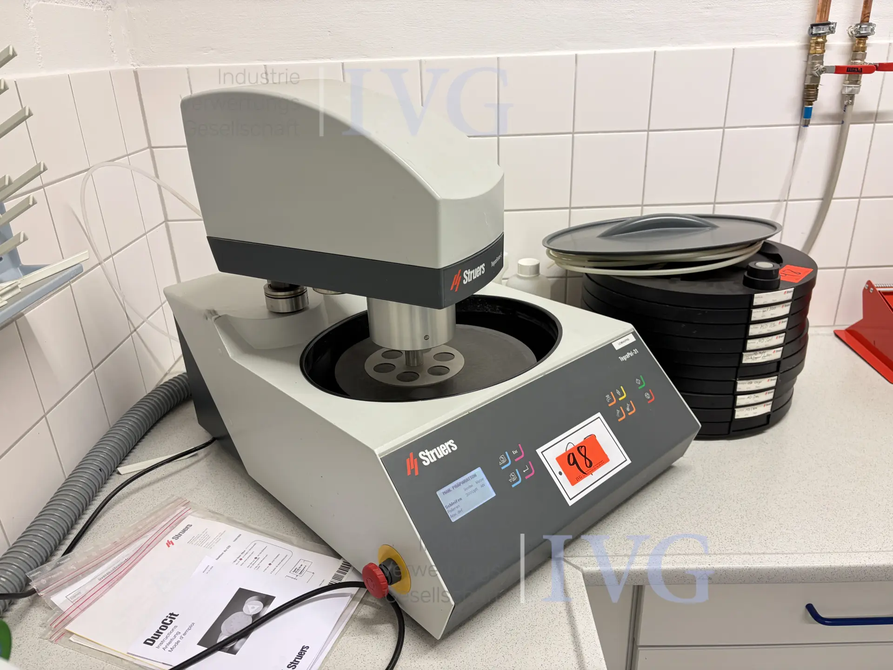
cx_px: 446
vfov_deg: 53.1
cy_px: 335
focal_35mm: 26
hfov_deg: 67.3
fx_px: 671
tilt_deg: -23.5
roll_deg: +2.2
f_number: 1.6
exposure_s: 1/50
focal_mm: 5.96
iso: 80
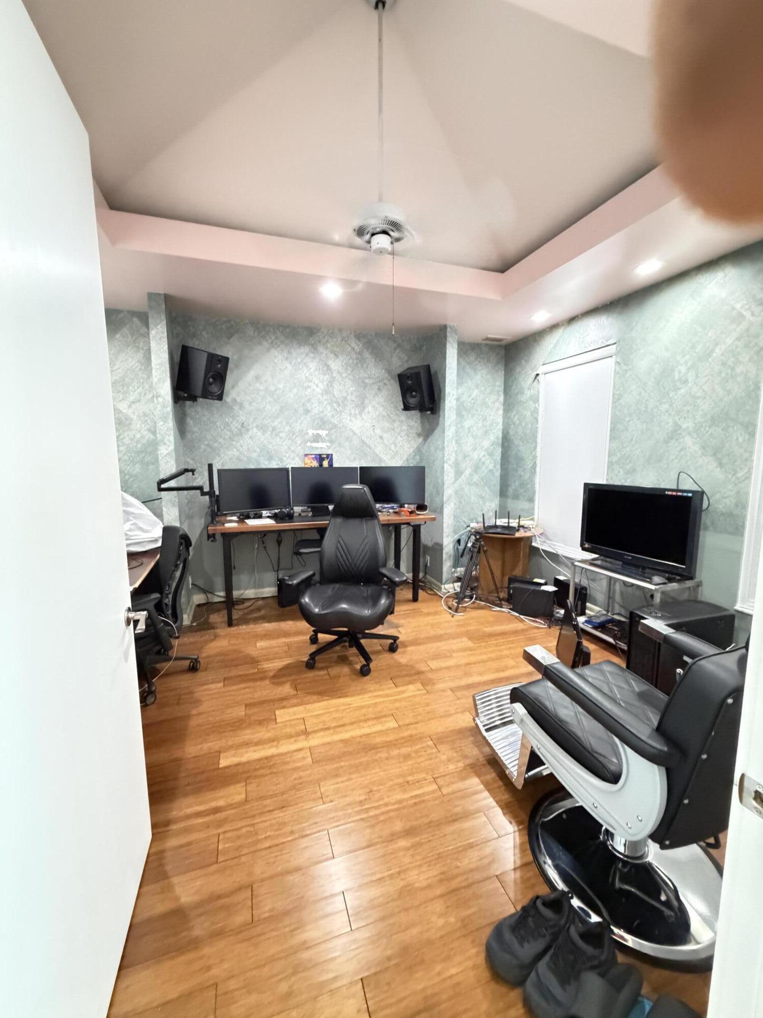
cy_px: 509
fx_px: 411
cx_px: 382
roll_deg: -0.4
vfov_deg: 102.1
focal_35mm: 14
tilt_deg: -6.8
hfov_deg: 85.7
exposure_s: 1/30
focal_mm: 2.22
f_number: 2.2
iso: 1600
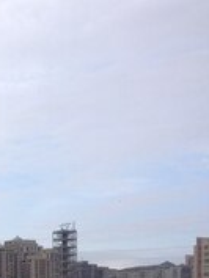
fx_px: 788
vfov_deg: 18.9
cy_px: 336
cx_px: -52
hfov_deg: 14.6
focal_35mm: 98
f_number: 2.4
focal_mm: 4.28
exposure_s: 1/1200
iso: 50
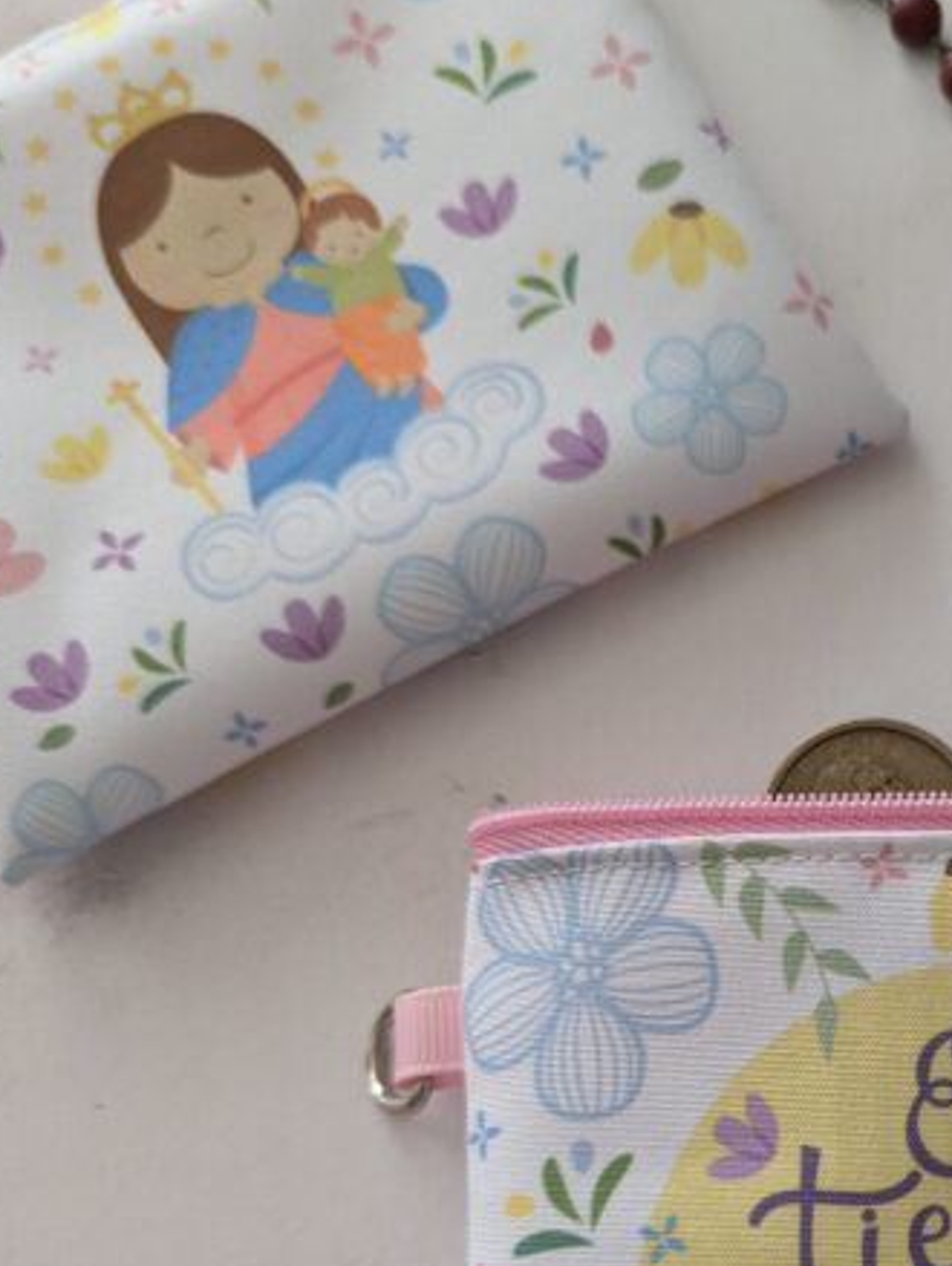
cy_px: 1079
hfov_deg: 24.5
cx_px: 1023
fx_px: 2050
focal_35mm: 56
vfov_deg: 33.0
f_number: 1.85
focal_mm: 6.81
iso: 154
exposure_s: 1/35.5
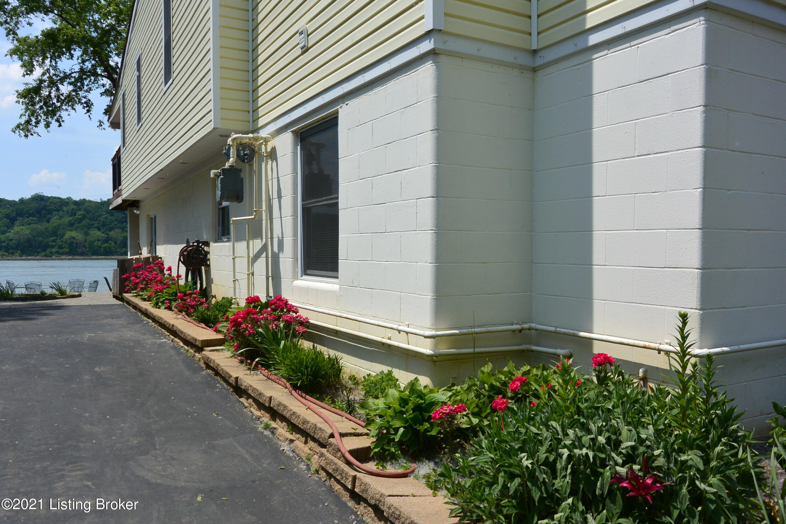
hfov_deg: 65.5
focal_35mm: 28
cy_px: 262
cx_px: 393
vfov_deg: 46.4
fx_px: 611
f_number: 5.6
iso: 160
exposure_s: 1/1600
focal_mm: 10.7
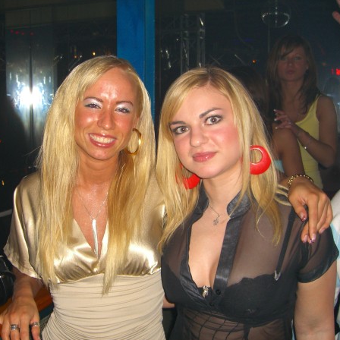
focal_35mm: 45
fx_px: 500
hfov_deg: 37.3
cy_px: 170
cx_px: 124
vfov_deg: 37.6
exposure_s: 1/60
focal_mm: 7.9
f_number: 2.8
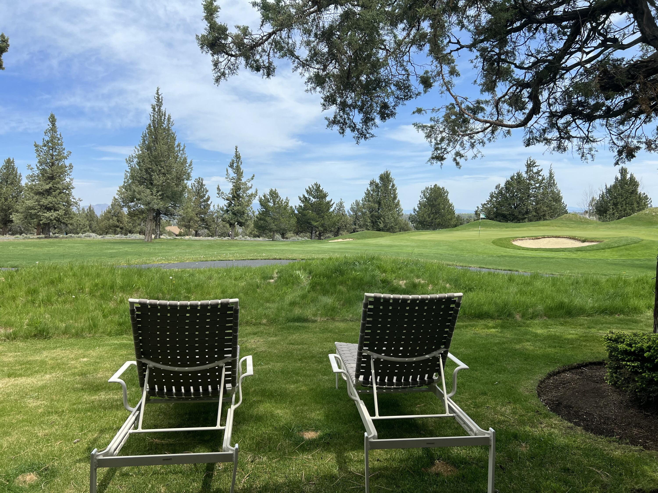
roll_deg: +0.2
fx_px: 494
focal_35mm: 26
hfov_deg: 67.3
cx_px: 329
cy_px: 246
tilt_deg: -3.8
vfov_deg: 53.1
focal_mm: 5.7
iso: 50
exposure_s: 1/3165
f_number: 1.5
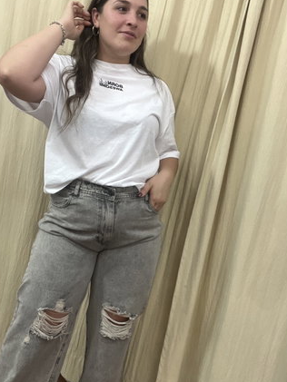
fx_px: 420
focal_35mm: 38
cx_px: 134
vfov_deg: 48.9
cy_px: 206
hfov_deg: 37.7
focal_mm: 2.71
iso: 160
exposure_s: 1/50
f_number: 2.2
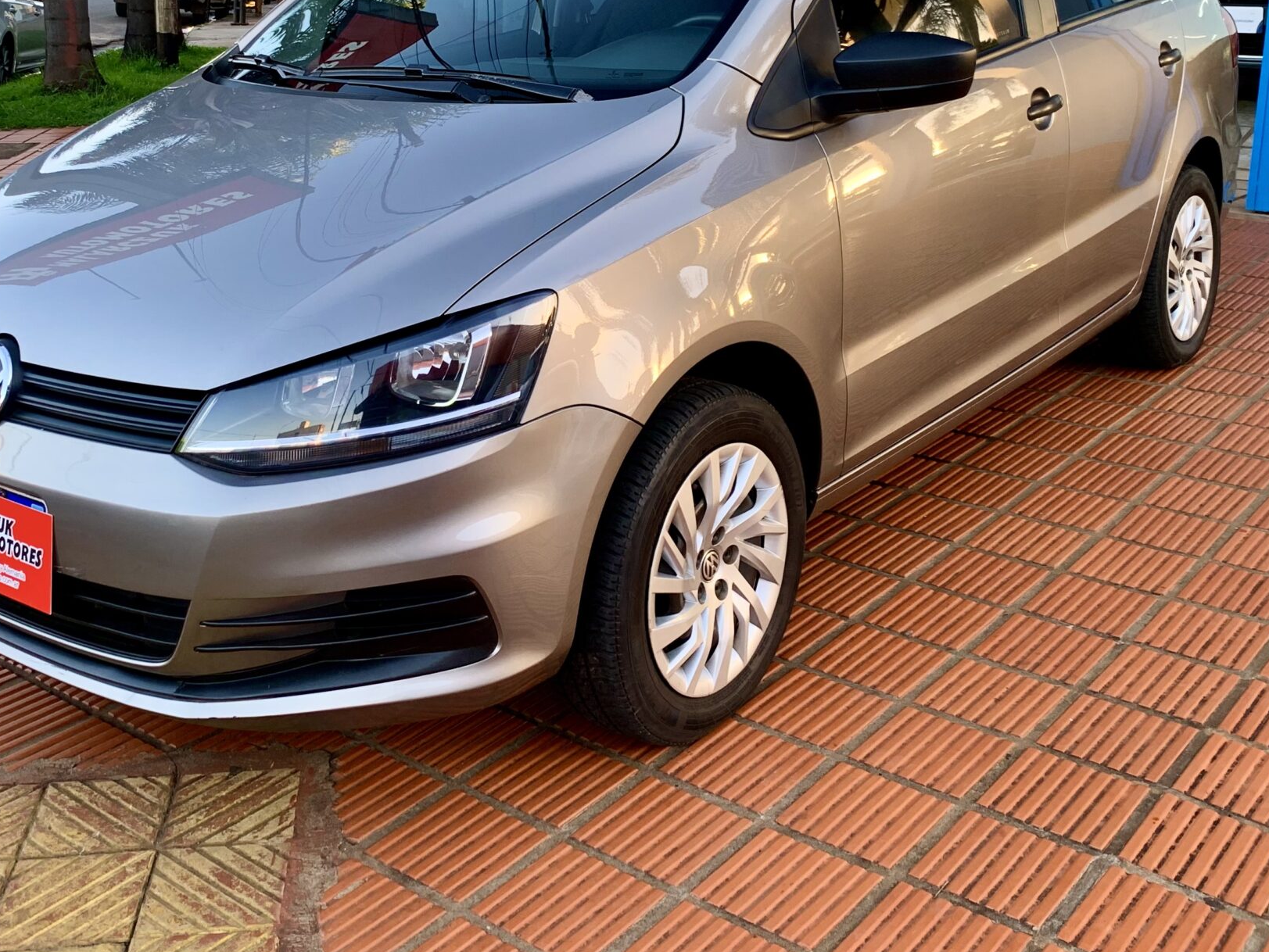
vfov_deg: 34.5
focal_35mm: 41
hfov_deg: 45.7
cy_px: 260
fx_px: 1503
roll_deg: -1.3
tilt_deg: -11.9
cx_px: 589
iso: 50
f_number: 1.8
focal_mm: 4.25
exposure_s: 1/121
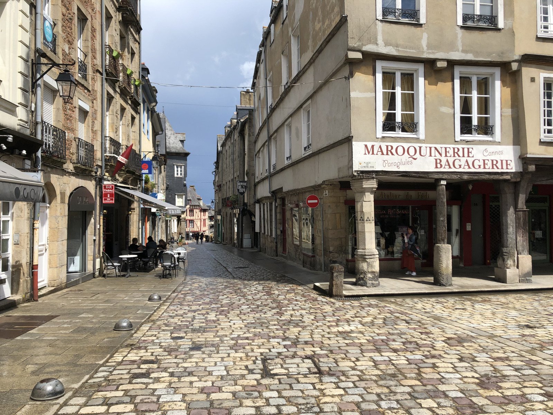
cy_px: 208
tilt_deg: +1.2
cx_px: 276
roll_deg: +0.6
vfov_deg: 49.7
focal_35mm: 28
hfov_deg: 63.4
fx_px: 447
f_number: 1.8
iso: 20
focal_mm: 4
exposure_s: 1/1869
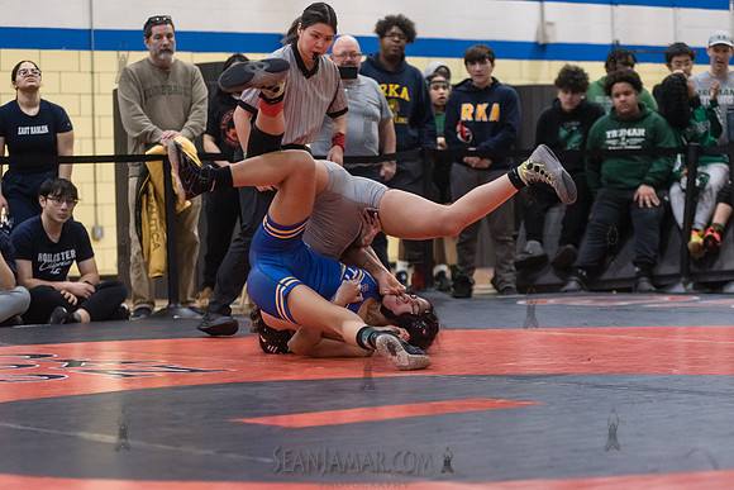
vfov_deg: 12.8
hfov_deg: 19.1
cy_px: 304
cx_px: 347
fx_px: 2179
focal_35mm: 107
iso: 5000
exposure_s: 1/400
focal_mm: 86
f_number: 3.2
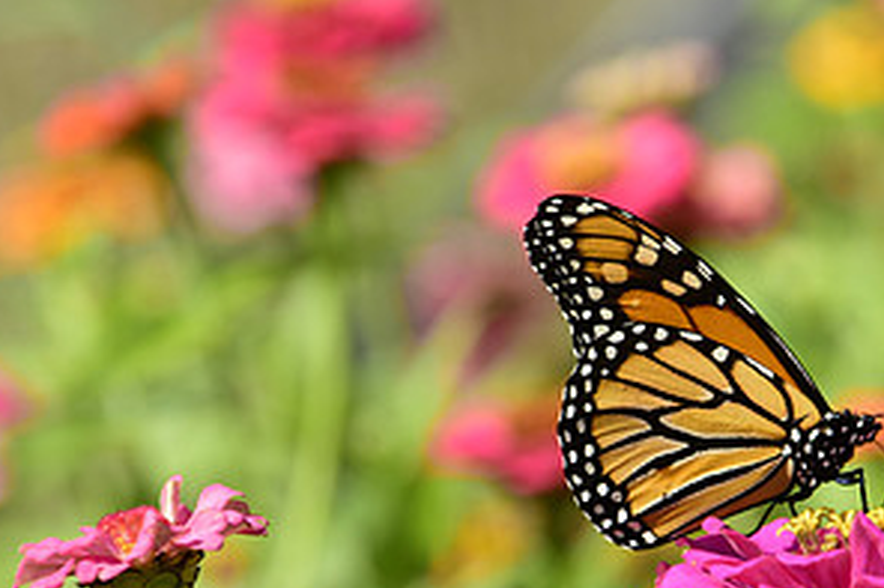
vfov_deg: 1.7
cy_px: 351
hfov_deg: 2.6
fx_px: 19510
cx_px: 654
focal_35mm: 795
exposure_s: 1/125
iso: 100
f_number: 10
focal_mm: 270
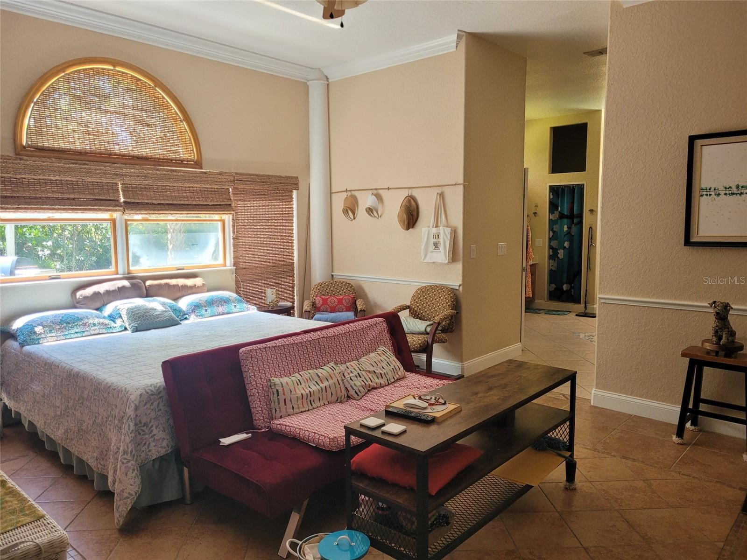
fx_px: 561
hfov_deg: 67.3
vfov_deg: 53.1
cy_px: 280
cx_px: 374
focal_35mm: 26
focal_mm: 5.4
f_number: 1.8
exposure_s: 1/120
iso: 160
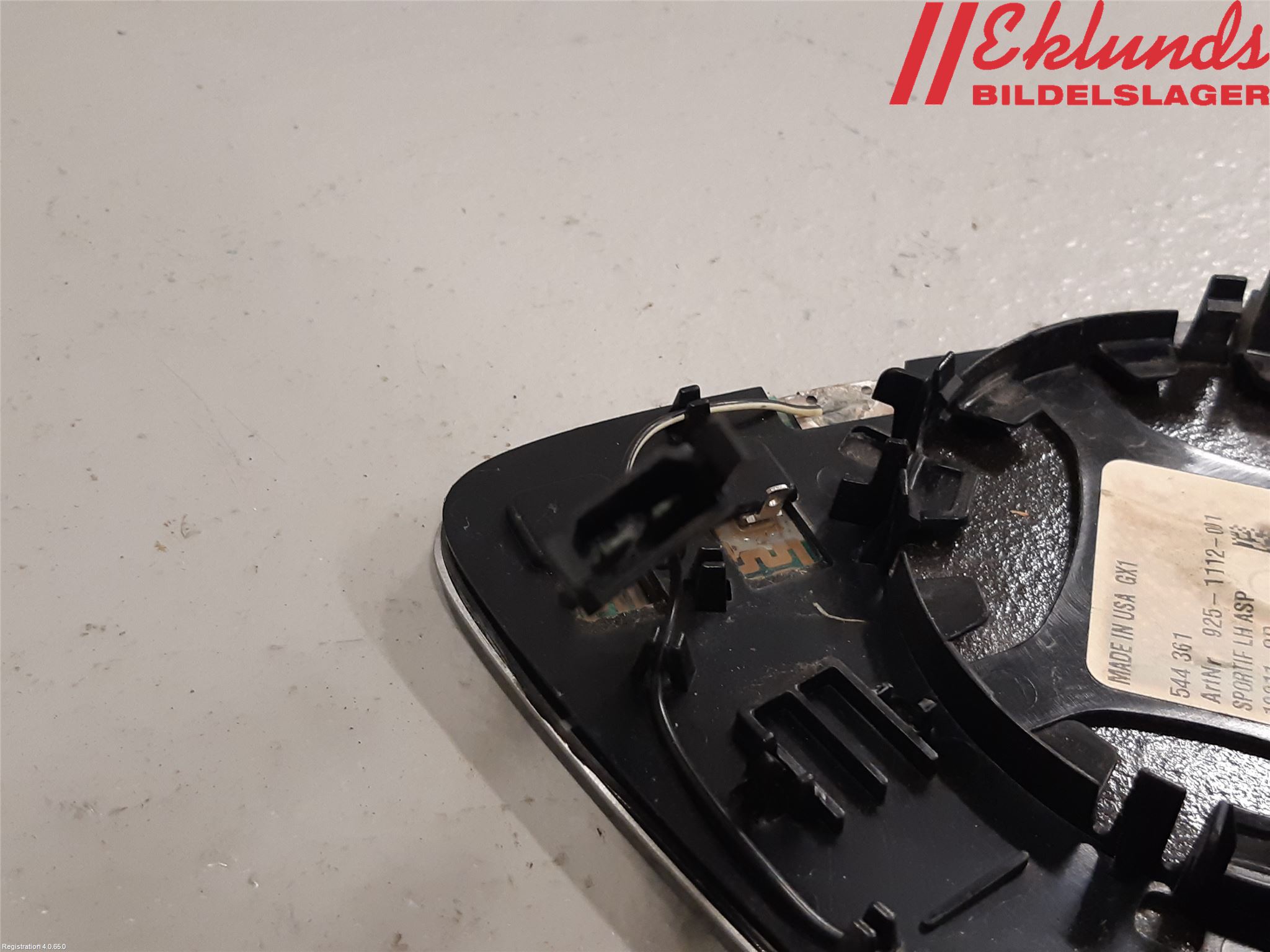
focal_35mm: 26
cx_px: 635
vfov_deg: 53.1
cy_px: 476
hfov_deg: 67.3
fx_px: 954
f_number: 1.7
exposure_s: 1/50
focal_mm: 3.93
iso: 160
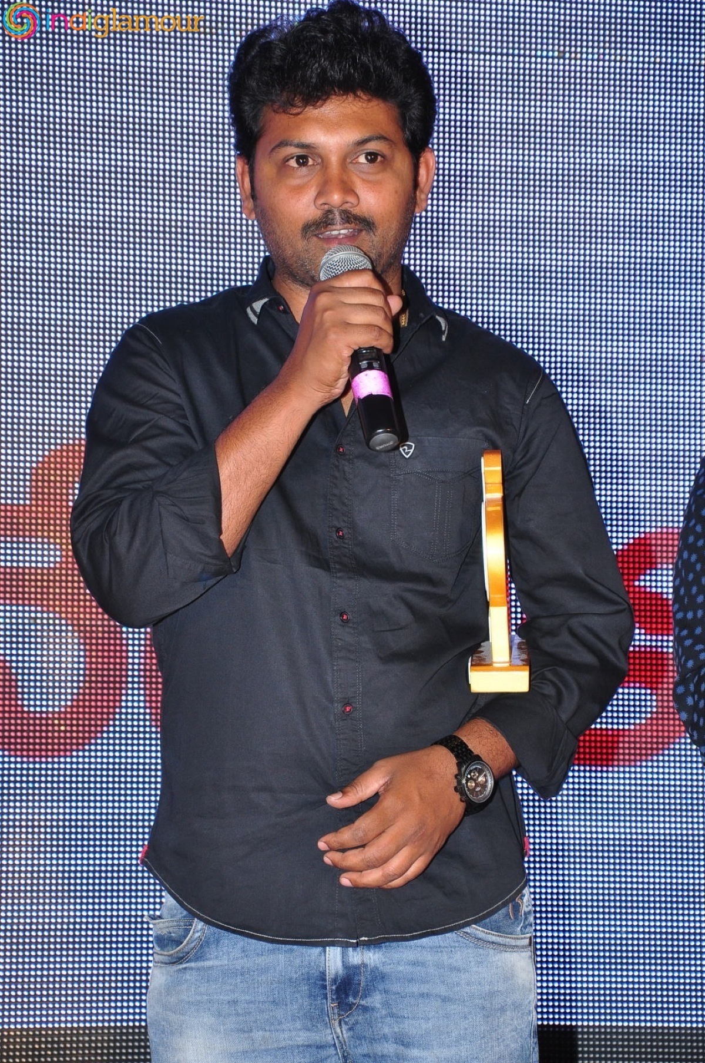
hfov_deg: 8.7
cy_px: 532
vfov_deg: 13.1
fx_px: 4640
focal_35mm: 158
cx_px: 352
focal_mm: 105
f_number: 7.1
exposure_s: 1/125
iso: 400
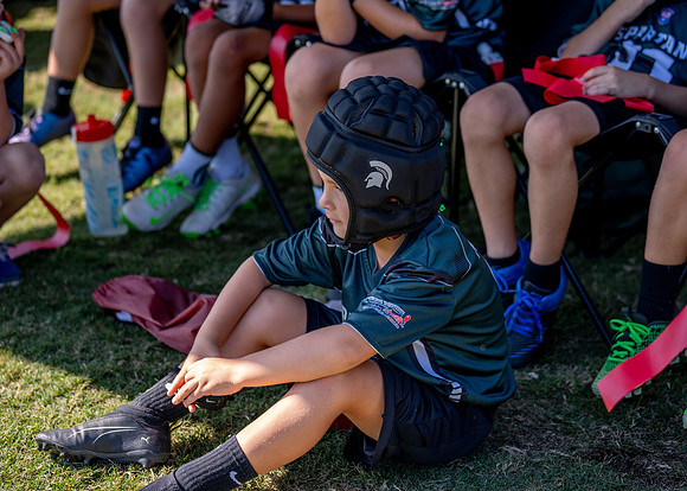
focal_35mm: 89
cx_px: 359
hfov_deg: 22.3
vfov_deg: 16.0
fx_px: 1744
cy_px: 213
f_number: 2.8
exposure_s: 1/1000
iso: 250
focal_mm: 75
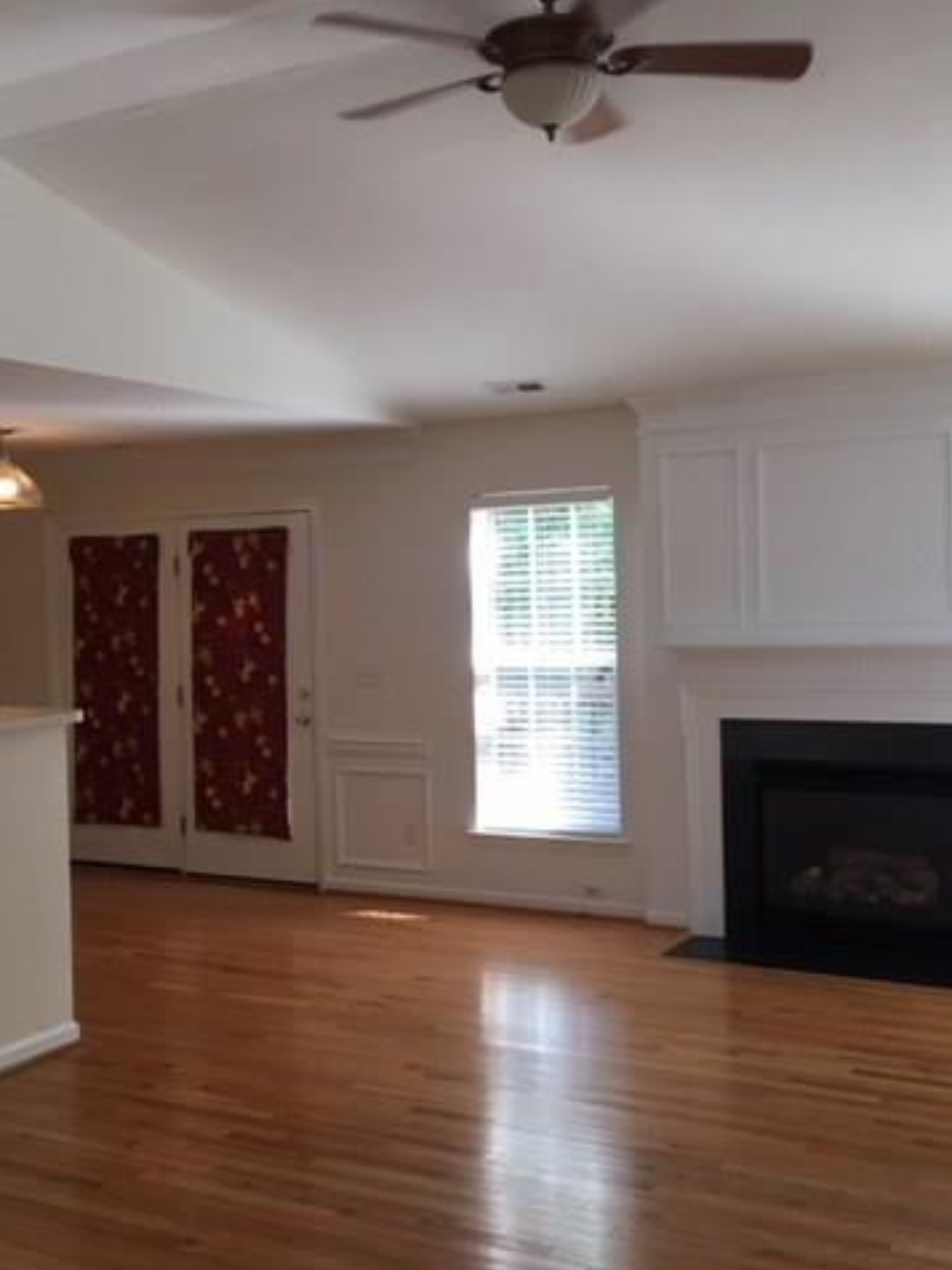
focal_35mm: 39
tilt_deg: +0.2
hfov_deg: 36.8
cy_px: 632
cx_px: 464
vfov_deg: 47.9
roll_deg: +0.5
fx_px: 1430
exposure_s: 1/30
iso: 25
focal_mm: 4.15
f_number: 2.2
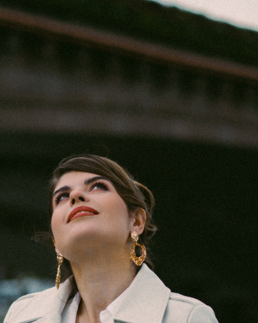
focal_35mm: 167
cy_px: 317
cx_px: 163
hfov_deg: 9.3
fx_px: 1594
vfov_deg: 11.4
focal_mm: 55
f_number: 1.8
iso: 125
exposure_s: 1/640
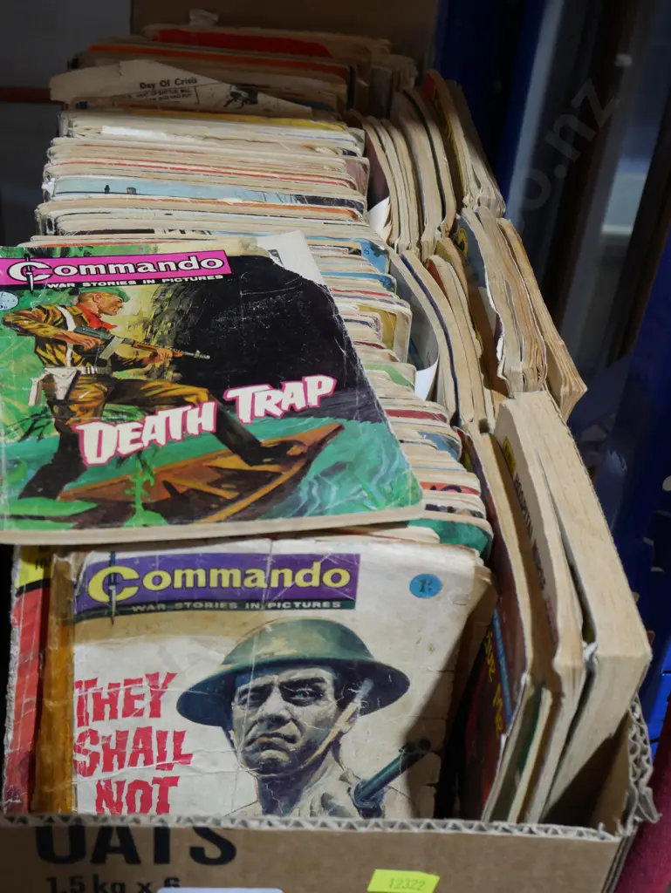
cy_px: 446
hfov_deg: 29.1
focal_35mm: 50
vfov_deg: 38.2
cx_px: 336
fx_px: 1291
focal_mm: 25
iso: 1000
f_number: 6.3
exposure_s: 1/60
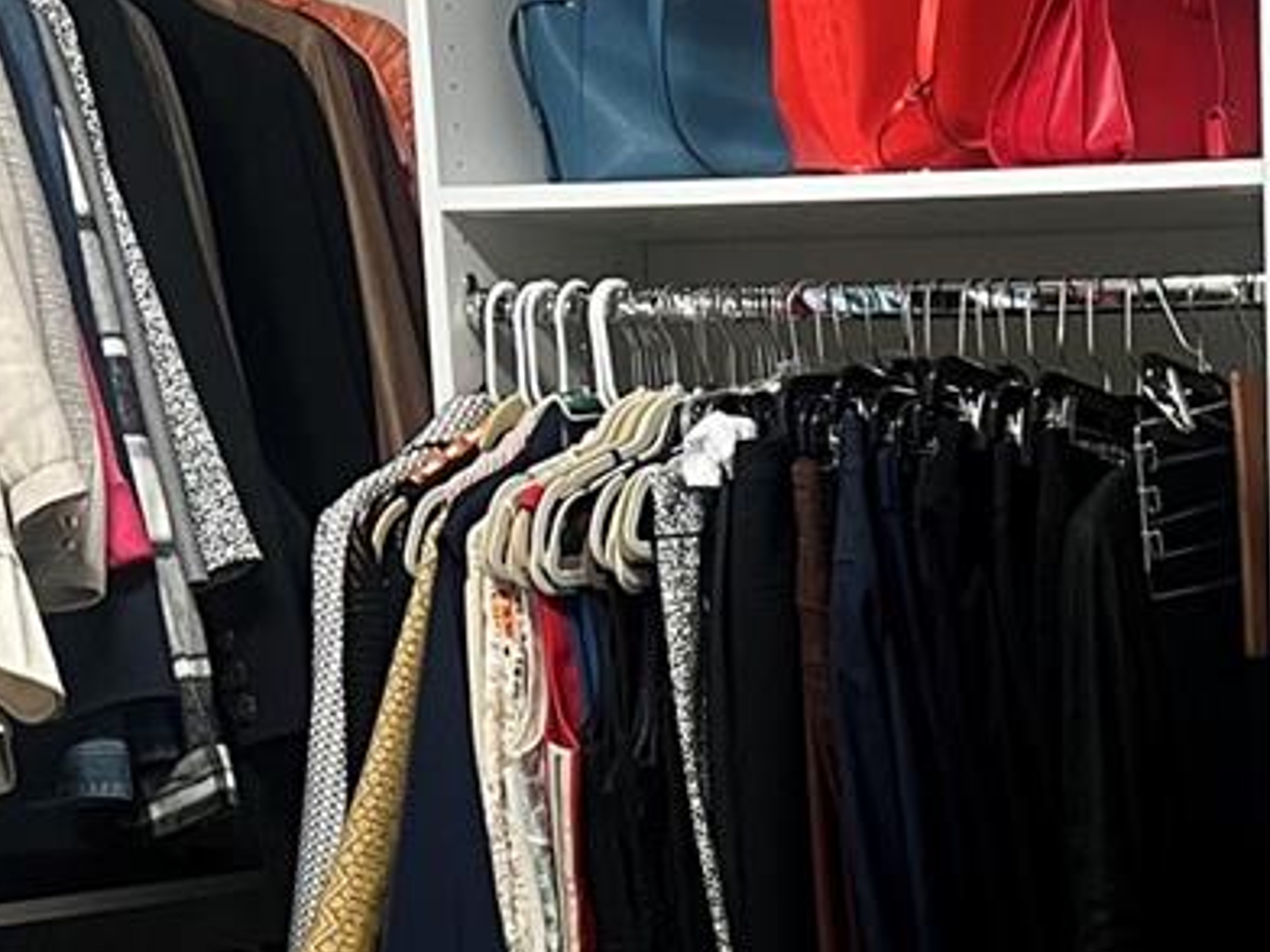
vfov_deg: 13.5
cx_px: 1529
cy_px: 1496
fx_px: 3742
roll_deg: -0.4
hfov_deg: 18.3
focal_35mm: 102
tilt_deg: -14.0
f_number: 1.5
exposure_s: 1/60
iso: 160
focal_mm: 5.7
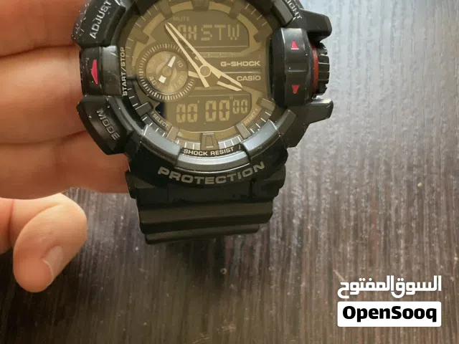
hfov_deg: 61.7
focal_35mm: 29
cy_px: 172
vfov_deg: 48.2
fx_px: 385
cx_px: 230
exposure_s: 1/60
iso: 200
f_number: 1.8
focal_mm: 3
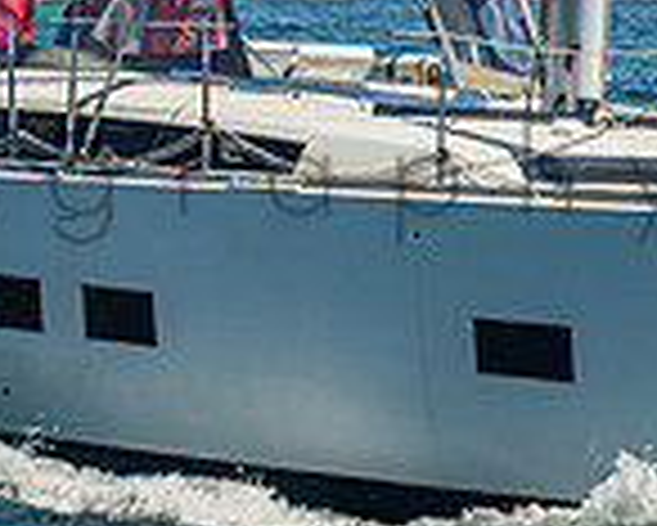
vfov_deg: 1.6
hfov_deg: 1.9
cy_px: -242
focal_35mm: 997
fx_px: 19399
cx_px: 362
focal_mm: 200
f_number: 6.3
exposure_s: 1/1250
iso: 320
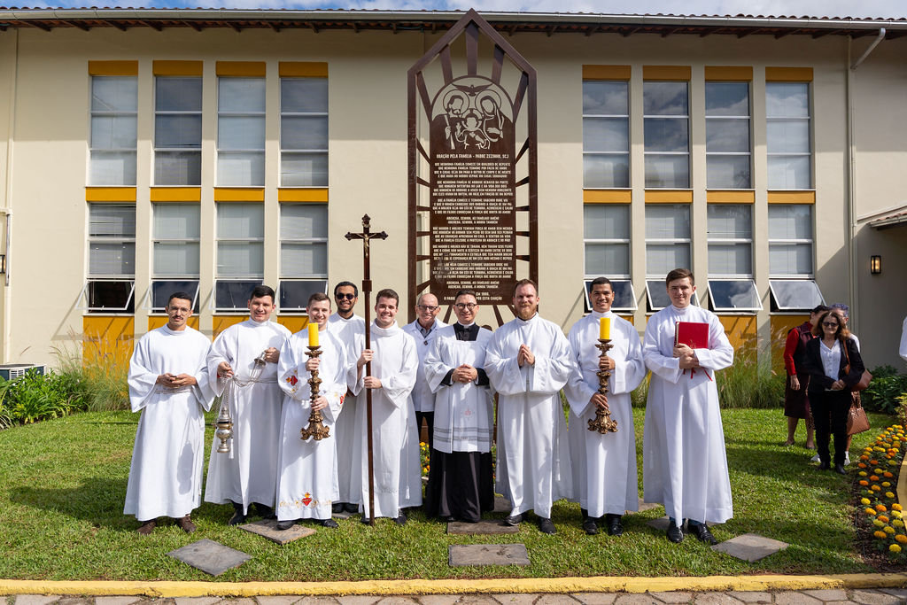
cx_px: 454
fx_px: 605
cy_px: 302
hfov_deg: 73.7
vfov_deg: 53.1
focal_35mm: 24
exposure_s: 1/2500
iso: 100
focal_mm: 24
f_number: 2.8
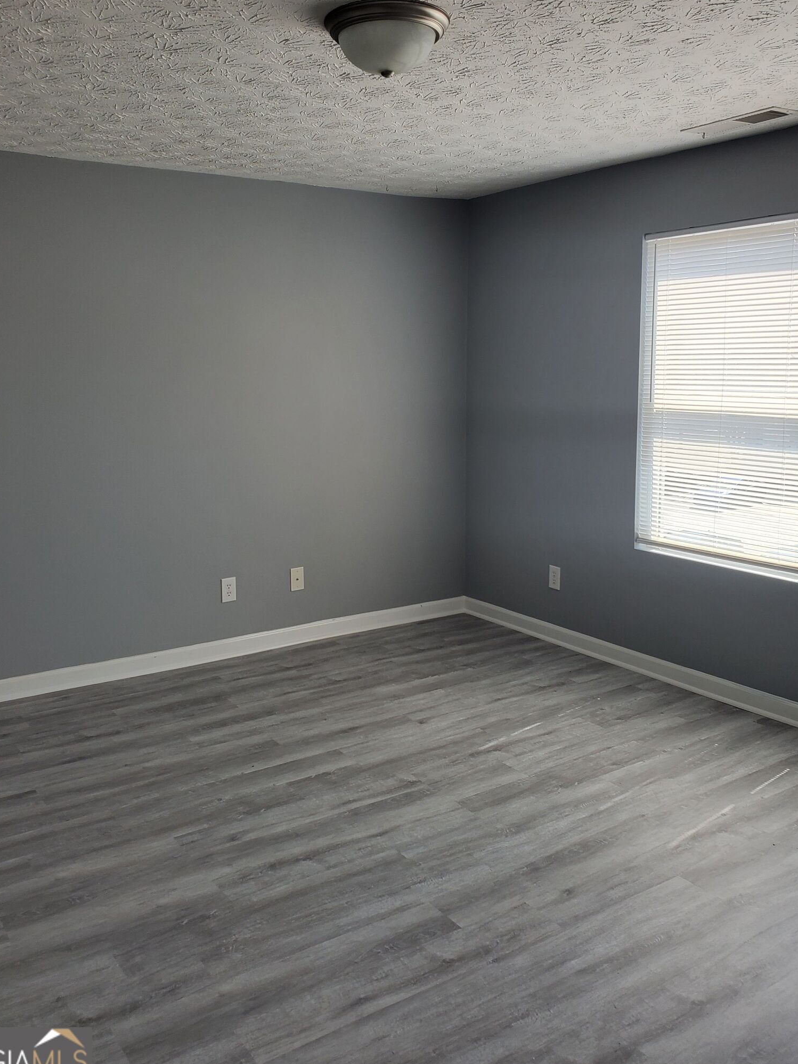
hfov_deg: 46.8
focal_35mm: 30
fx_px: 922
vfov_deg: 59.8
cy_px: 475
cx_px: 369
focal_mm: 4.3
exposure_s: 1/156
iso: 50
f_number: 2.4
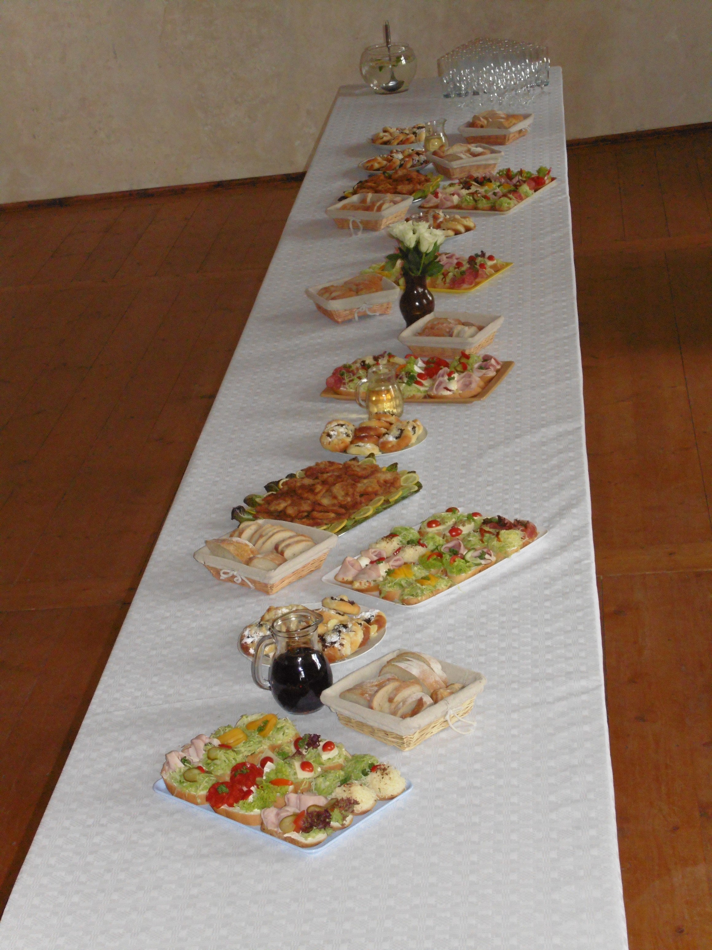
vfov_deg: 25.0
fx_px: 2139
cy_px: 475
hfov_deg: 18.9
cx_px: 356
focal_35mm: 78
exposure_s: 1/100
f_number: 4.4
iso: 400
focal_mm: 14.3
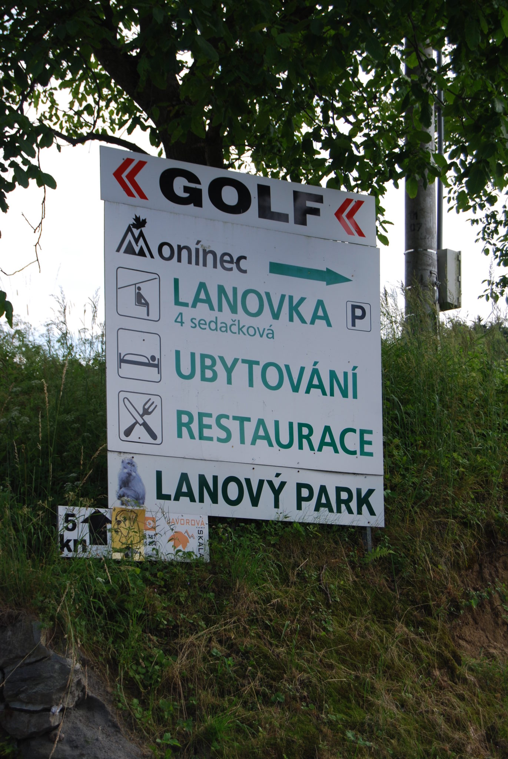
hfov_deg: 19.0
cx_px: 254
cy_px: 380
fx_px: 1520
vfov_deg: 28.0
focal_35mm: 72
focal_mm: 48
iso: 100
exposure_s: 1/160
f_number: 6.3
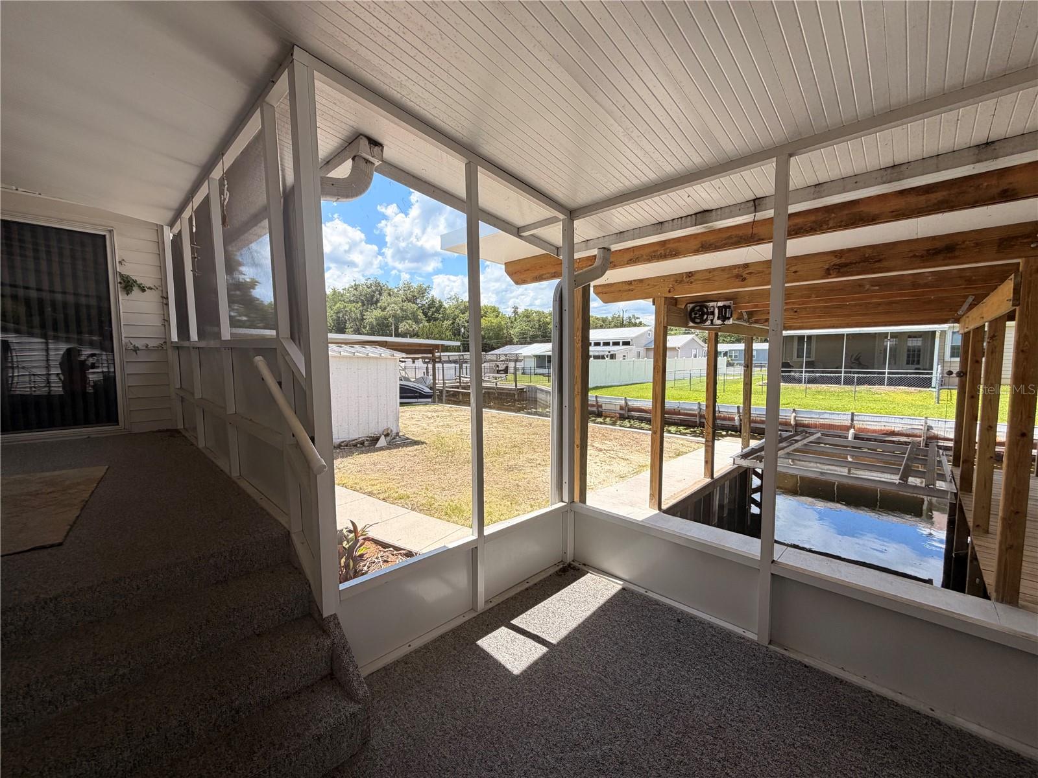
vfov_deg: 85.7
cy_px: 389
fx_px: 420
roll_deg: +0.4
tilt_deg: -2.7
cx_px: 519
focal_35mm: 14
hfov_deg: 102.1
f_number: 2.2
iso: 50
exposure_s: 1/502
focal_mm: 2.22
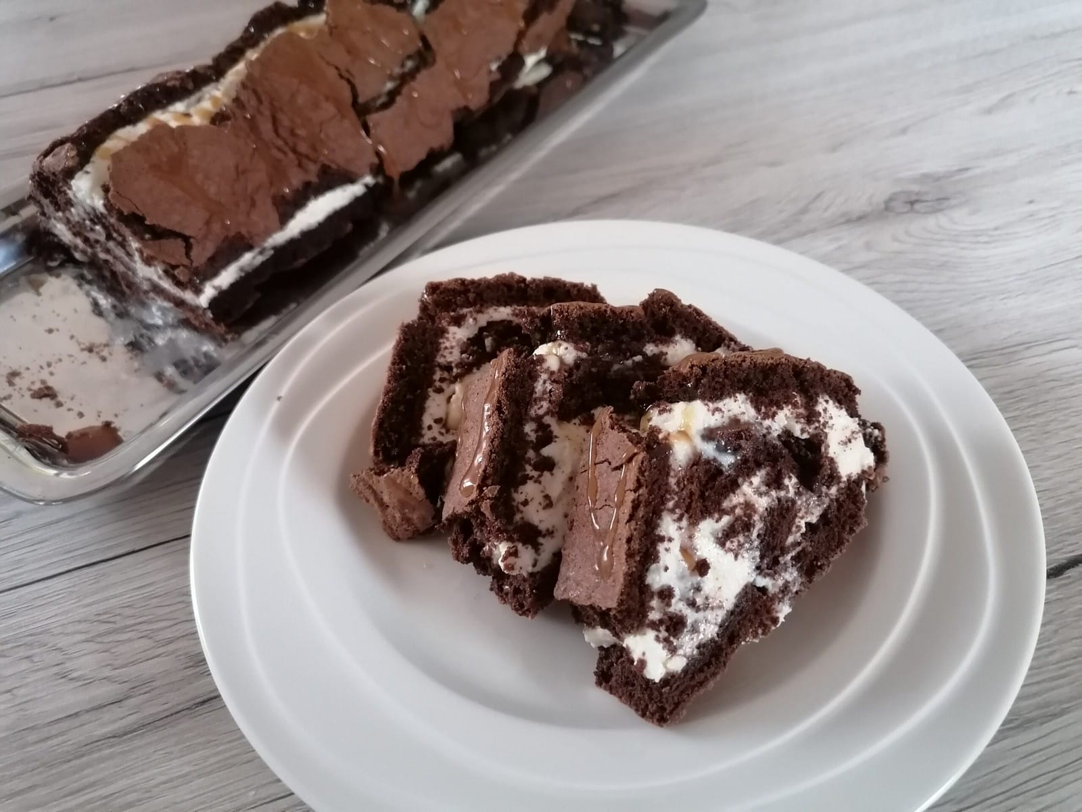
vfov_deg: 51.4
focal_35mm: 27
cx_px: 541
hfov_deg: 65.3
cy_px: 406
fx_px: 844
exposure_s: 1/16.7
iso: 800
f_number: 1.8
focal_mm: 4.75
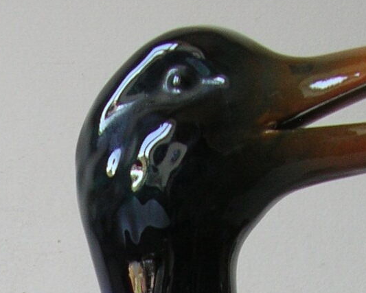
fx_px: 1387
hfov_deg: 15.0
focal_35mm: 128
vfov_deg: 10.9
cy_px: 610
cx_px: 97
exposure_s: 1/26
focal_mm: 5.8
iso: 50
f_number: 2.8
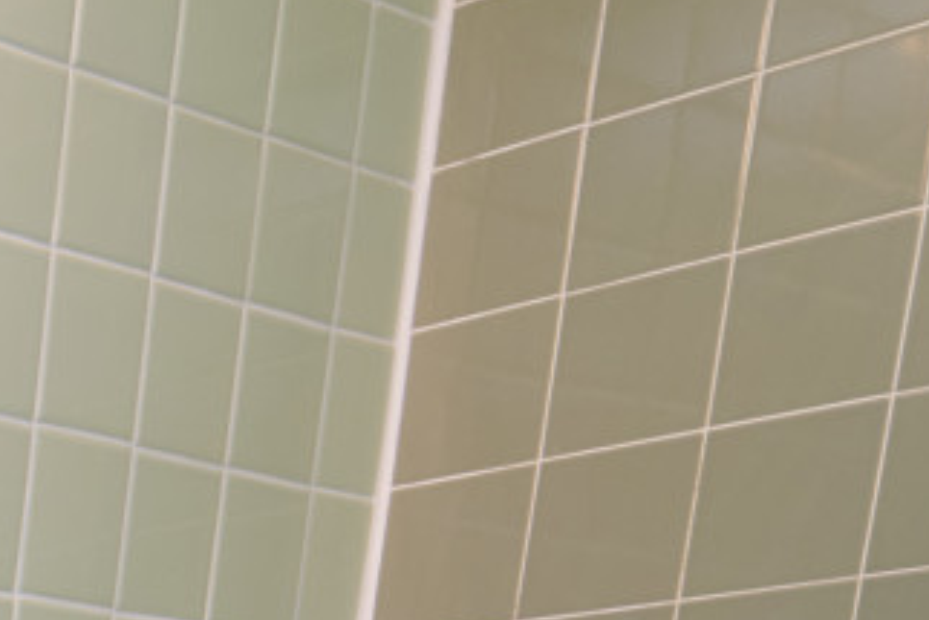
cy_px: 1678
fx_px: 2298
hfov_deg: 15.5
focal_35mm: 89
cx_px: -1154
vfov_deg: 11.4
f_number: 10
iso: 320
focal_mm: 14
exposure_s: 1/6
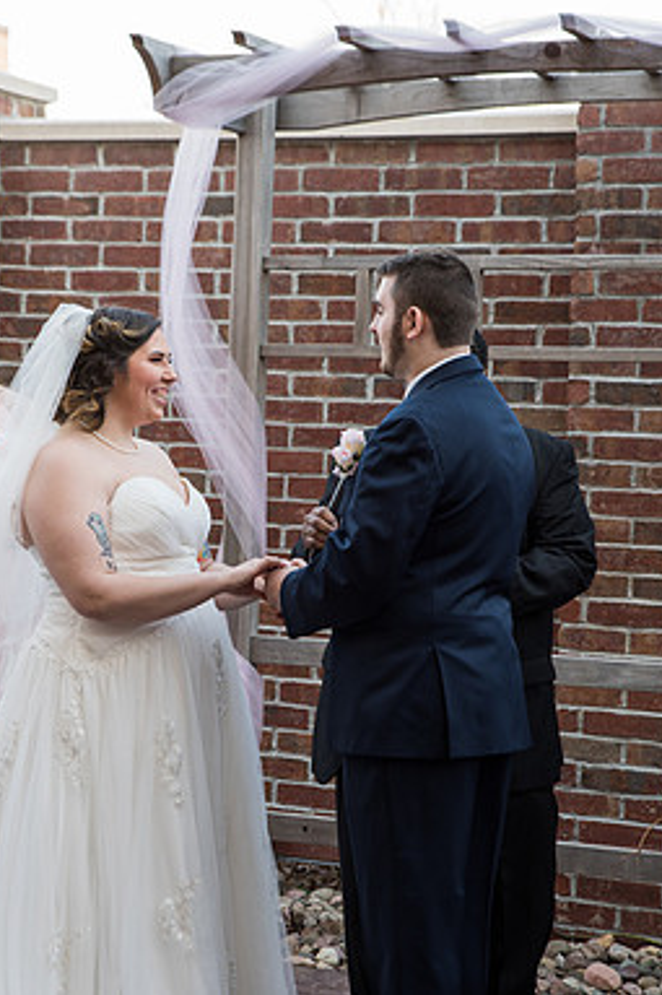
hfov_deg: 14.5
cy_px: 495
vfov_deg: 21.7
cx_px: 221
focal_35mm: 94
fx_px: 2595
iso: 250
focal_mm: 62
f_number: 3.5
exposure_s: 1/200
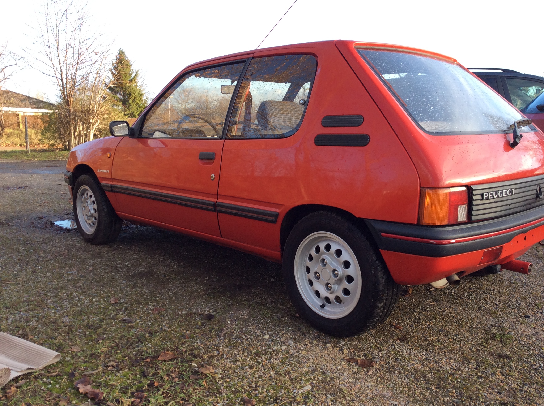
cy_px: 203
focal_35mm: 32
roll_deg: -0.1
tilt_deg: -8.2
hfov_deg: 56.9
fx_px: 502
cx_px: 272
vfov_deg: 44.1
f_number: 2.4
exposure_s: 1/189
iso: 32
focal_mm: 3.3
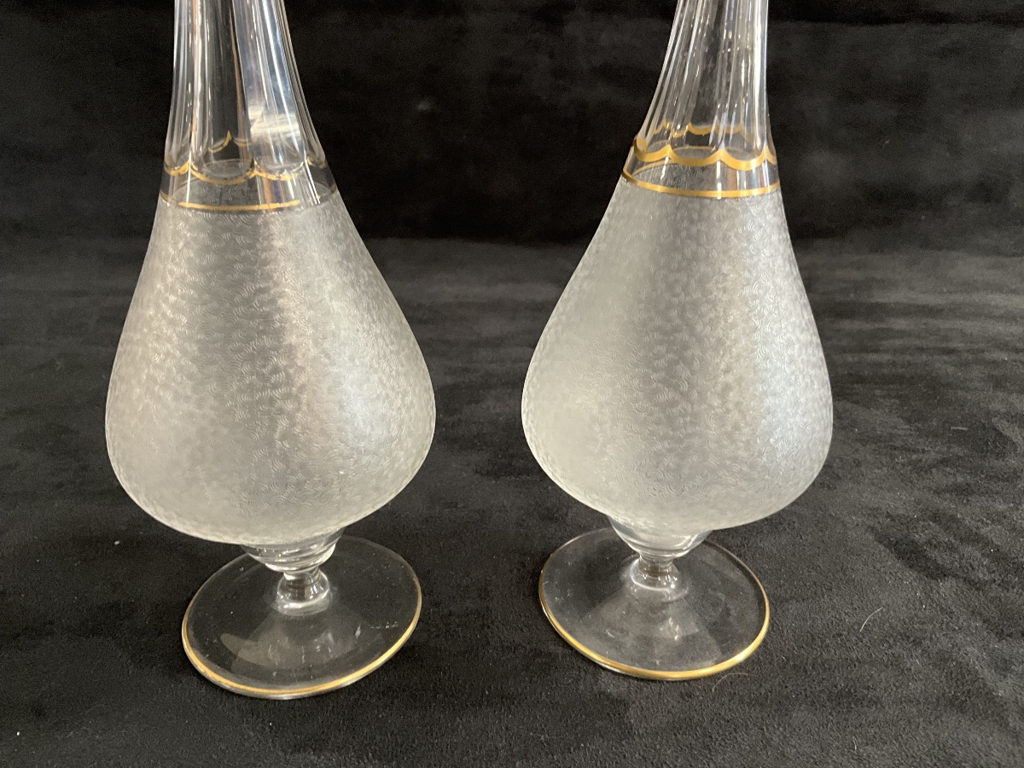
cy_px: 384
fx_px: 858
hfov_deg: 61.7
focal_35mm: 29
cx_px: 512
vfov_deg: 48.2
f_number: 1.8
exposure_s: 1/25
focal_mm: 3
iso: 320
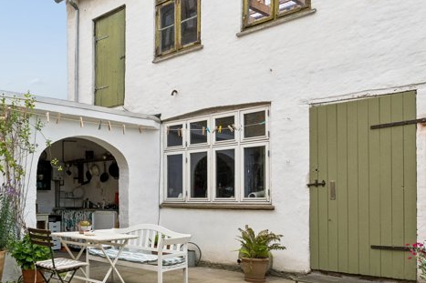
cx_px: 80
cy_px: 210
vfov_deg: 34.9
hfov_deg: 48.4
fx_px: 441
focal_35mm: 37
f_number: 8
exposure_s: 1/640
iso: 400
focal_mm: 14.5
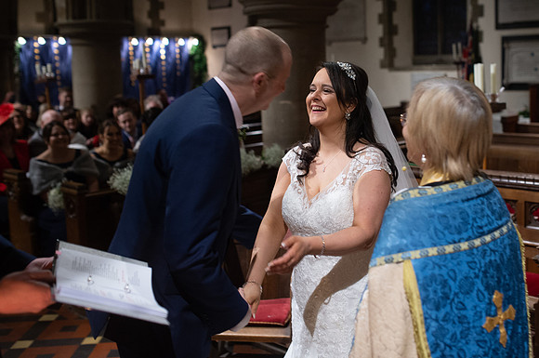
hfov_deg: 43.4
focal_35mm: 45
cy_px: 128
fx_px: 670
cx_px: 345
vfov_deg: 29.8
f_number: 2.5
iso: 2000
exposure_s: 1/100
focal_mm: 35
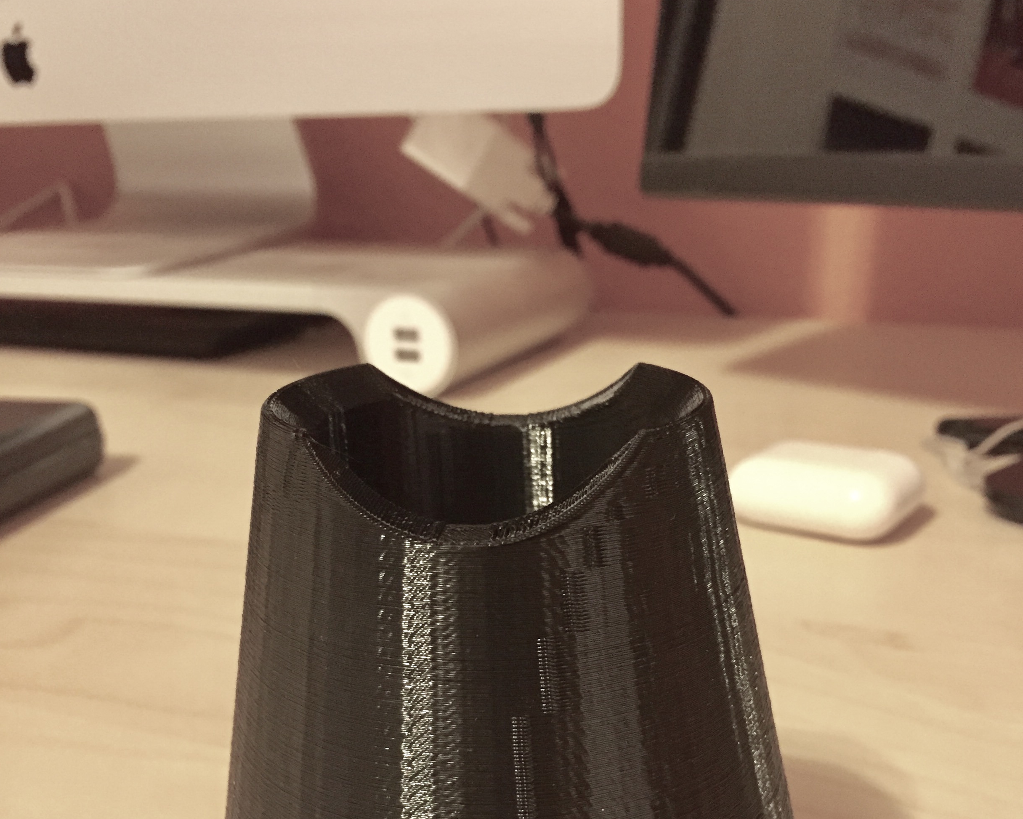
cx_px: 514
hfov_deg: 47.9
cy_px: 608
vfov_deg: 38.2
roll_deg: +1.7
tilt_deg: -22.8
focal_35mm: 38
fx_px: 1151
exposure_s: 1/15
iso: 320
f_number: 2.2
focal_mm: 4.15
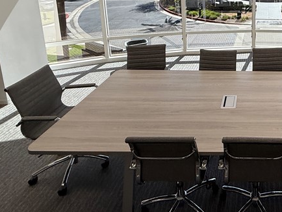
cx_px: 268
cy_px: 0
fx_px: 269
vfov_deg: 38.2
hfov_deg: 47.9
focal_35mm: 33
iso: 100
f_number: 2.2
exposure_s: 1/301
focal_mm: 2.22
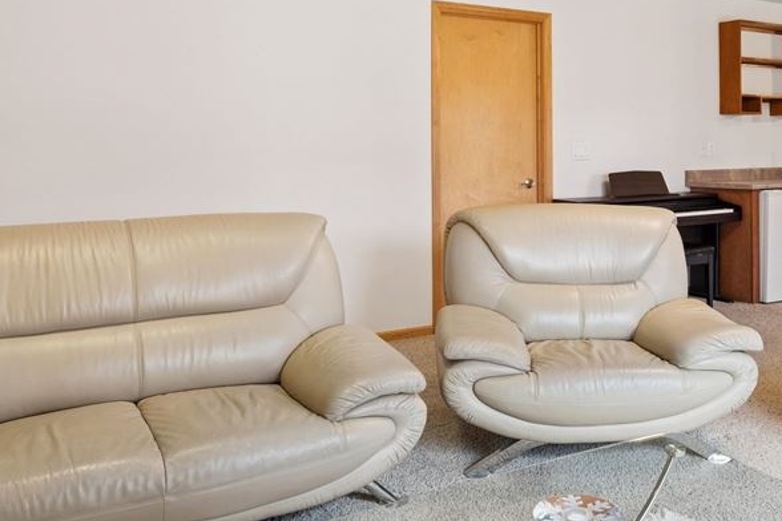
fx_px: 804
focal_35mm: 37
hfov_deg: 51.1
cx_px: 511
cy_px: 134
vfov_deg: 35.2
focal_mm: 17
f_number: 9
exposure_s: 1/13
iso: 400
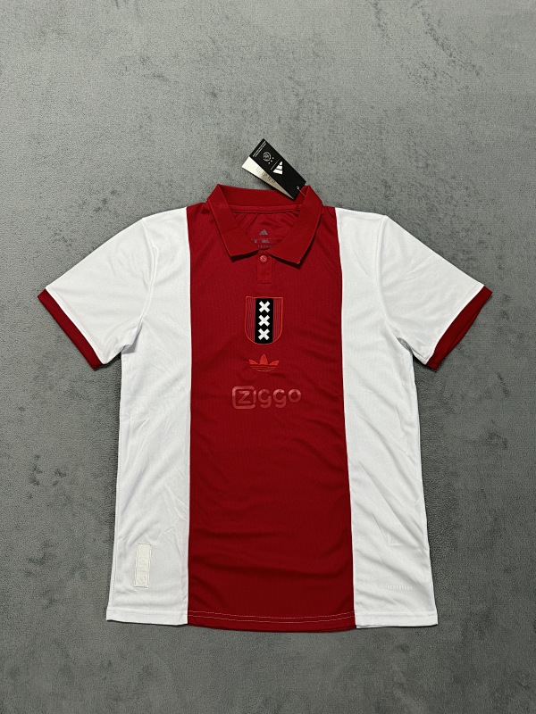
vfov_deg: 71.6
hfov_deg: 56.8
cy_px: 357
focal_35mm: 24
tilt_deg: -80.8
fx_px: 495
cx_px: 268
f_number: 1.78
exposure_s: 1/50
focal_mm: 6.76
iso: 125
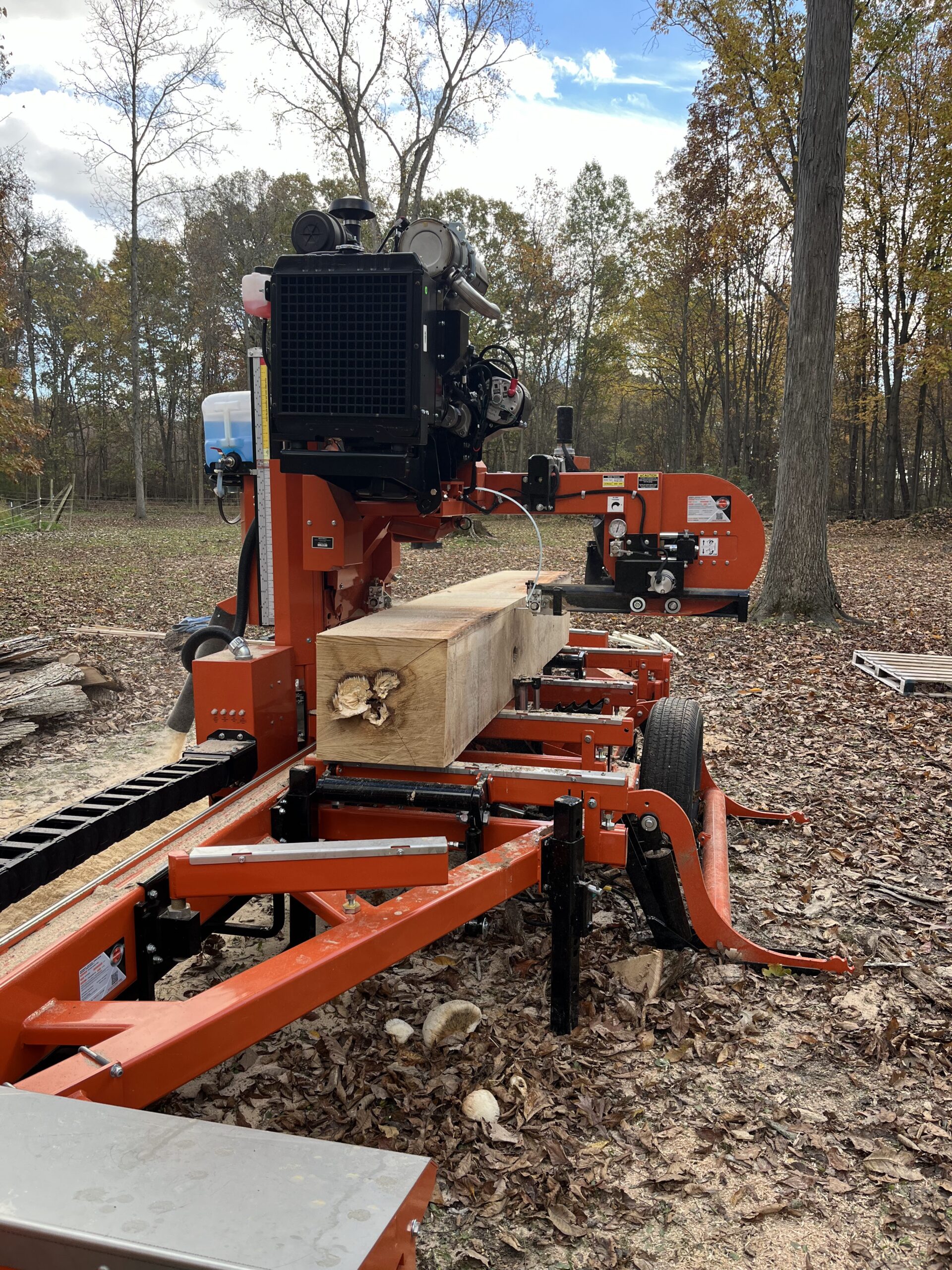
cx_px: 476
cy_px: 635
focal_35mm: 26
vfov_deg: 67.3
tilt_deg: -9.4
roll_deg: -1.3
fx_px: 953
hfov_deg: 53.1
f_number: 1.6
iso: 50
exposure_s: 1/406
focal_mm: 5.1
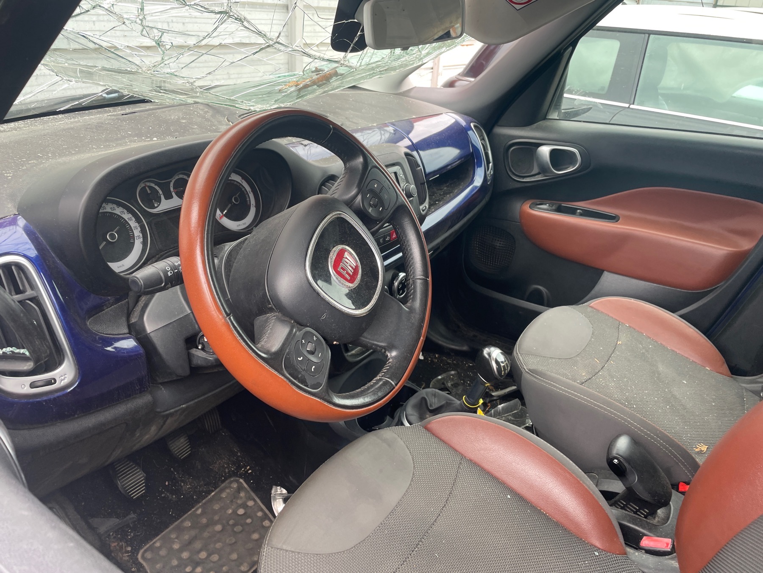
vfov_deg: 53.1
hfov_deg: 67.3
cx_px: 382
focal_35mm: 26
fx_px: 573
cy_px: 286
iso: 40
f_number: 1.6
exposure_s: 1/121
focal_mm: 4.2
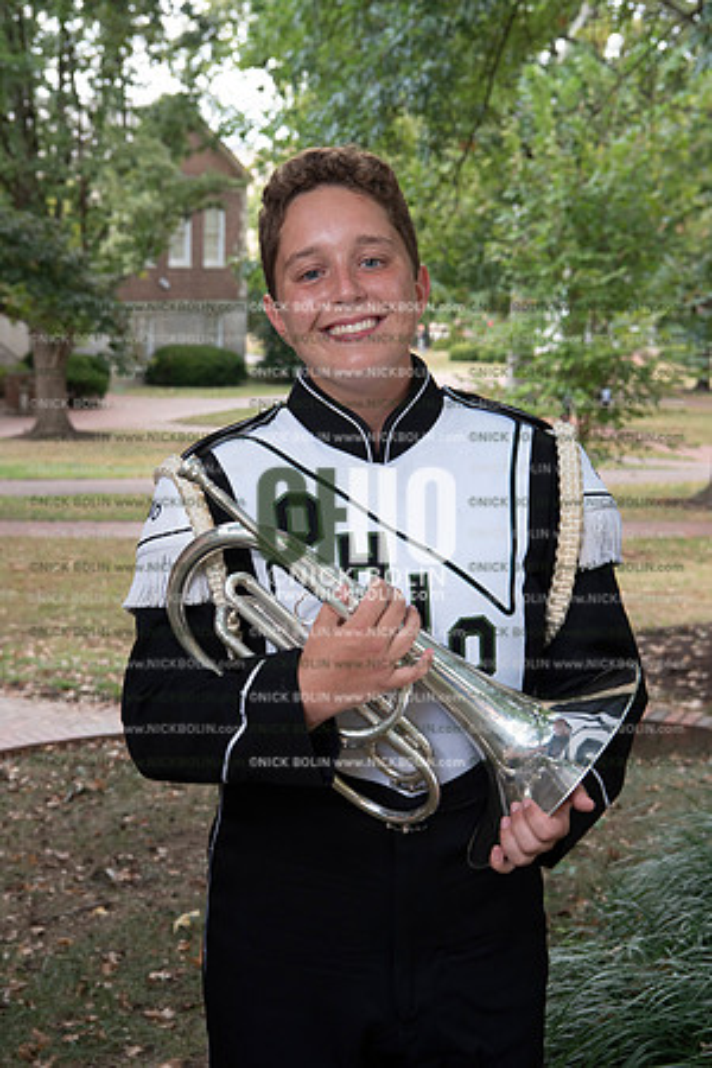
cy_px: 534
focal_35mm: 58
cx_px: 356
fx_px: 1721
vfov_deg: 34.5
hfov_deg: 23.4
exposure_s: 1/100
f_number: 8
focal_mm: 58
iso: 800
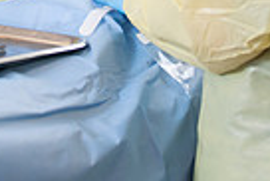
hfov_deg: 16.4
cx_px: 56
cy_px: -116
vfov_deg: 10.6
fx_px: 931
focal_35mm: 124
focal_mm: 29
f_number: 4
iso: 500
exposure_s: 1/200
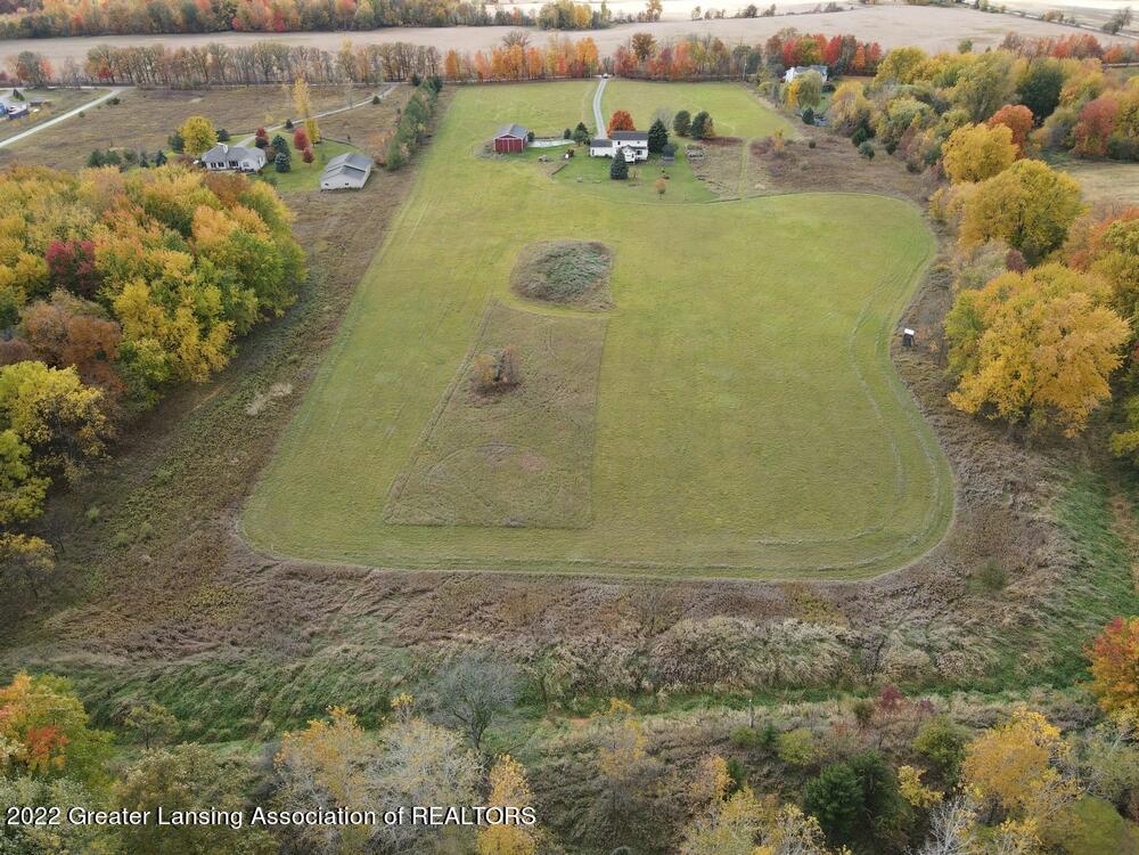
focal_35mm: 24
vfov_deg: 56.8
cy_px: 428
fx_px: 790
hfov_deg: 71.6
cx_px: 570
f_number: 2.8
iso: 100
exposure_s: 1/90
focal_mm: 4.5
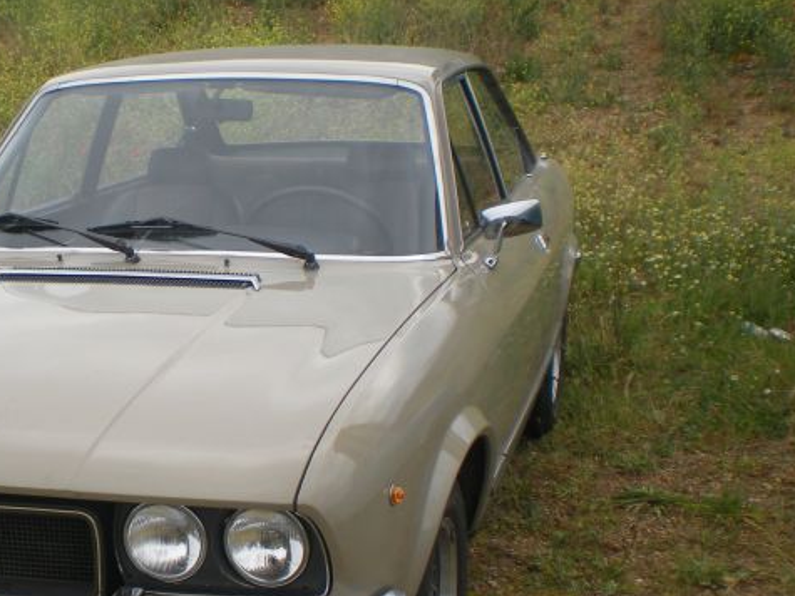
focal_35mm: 64
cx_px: 139
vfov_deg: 22.9
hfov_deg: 29.5
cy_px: 363
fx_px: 1469
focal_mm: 6.3
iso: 64
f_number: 4.6
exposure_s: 1/252
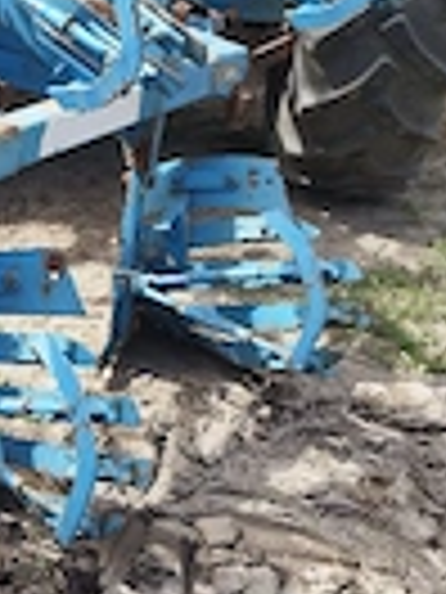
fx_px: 1254
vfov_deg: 26.6
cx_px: -194
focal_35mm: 73
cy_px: 351
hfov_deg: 18.2
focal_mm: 5.89
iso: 50
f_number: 1.89
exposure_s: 1/400
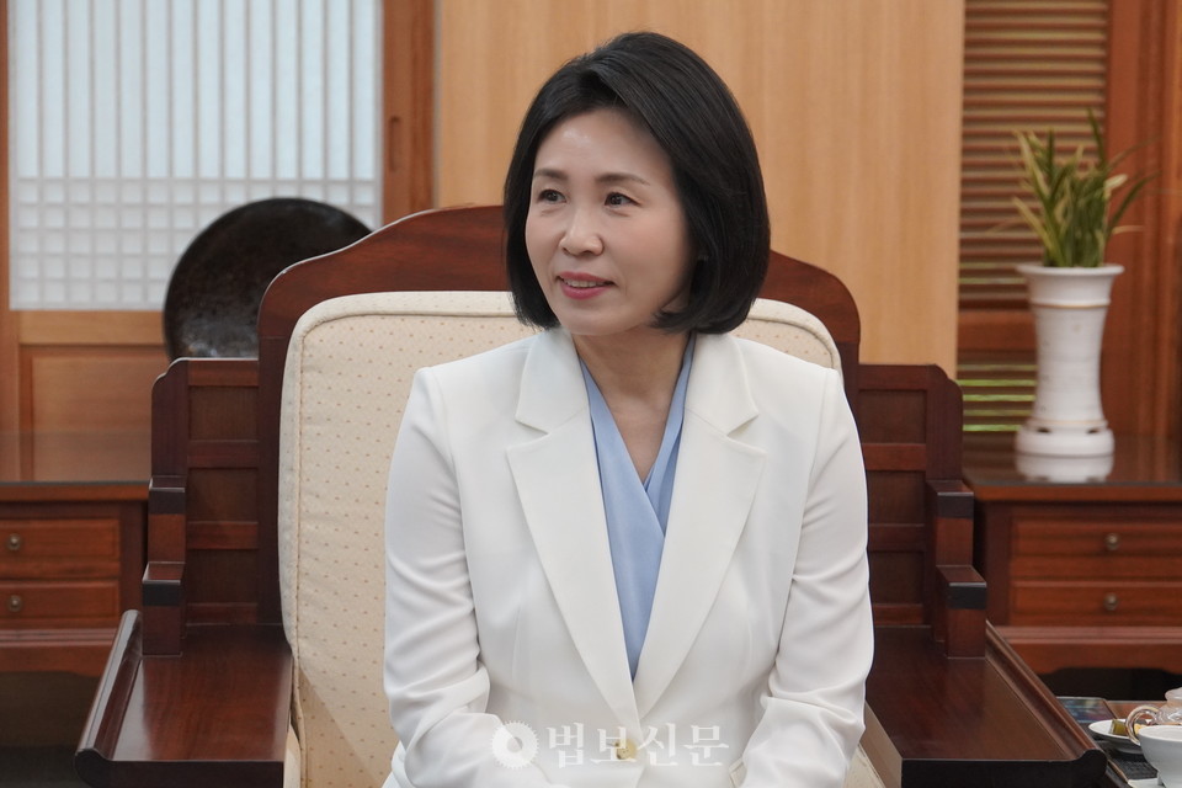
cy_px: 394
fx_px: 3940
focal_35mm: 120
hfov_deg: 17.1
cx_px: 591
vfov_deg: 11.4
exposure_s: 1/160
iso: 2500
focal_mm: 80
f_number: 5.6
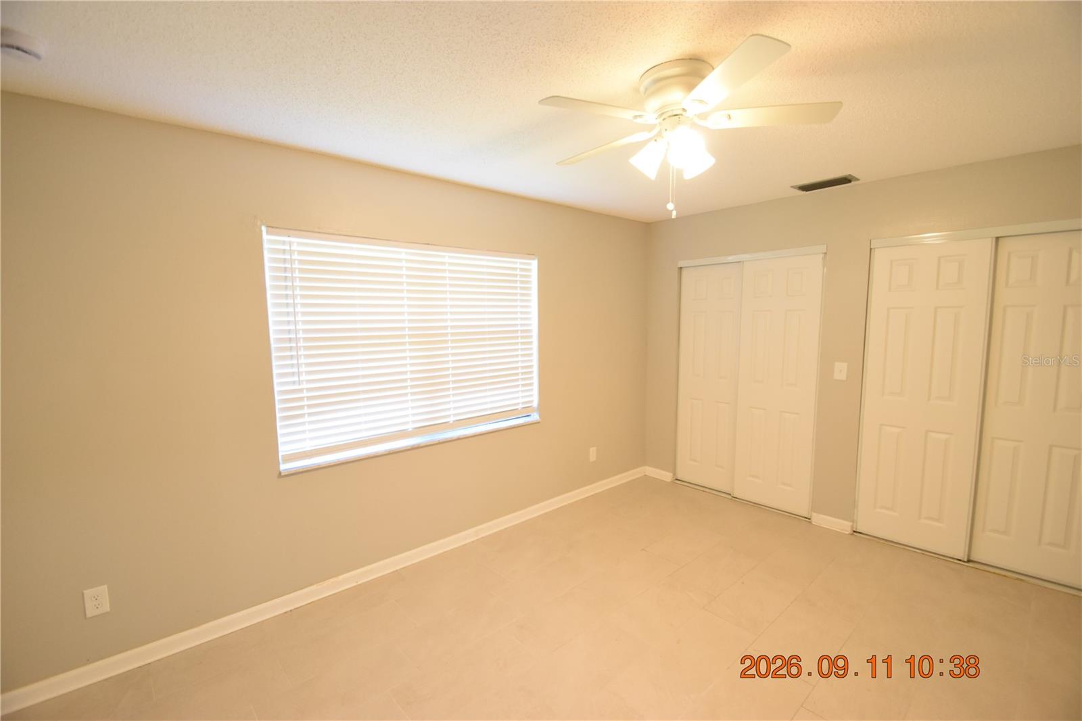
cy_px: 360
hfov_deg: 100.4
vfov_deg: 77.3
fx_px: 451
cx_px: 541
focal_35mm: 15
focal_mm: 10
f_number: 3.5
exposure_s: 1/60
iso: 1400
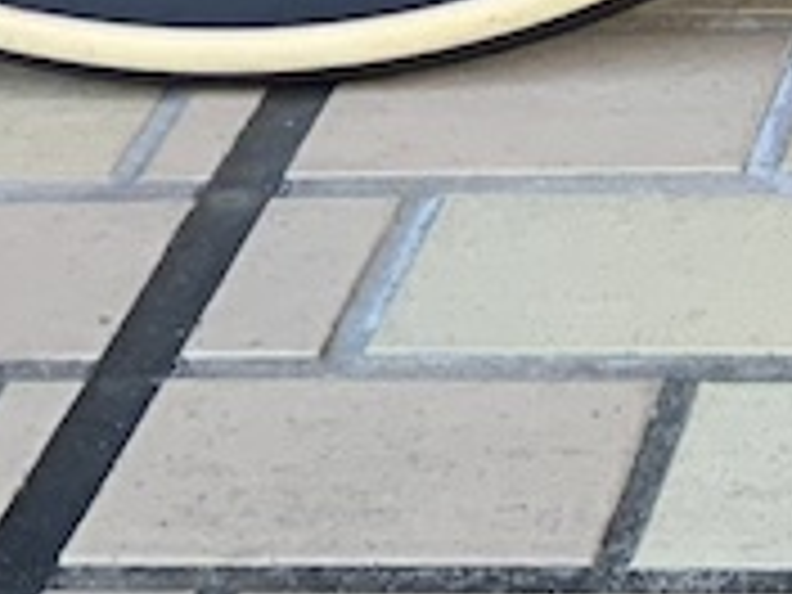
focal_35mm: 198
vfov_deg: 6.6
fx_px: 4530
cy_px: -1368
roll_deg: -1.4
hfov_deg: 9.1
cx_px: 1786
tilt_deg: -9.4
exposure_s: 1/100
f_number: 1.8
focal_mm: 3
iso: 40
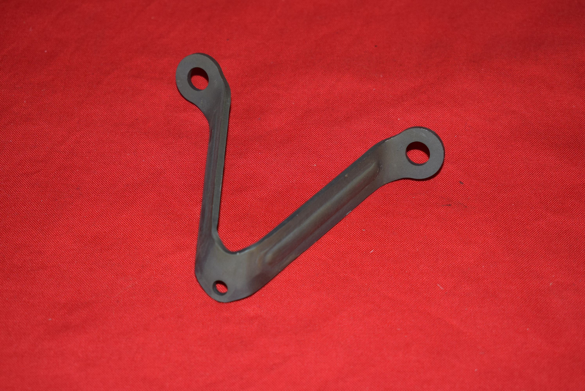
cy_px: 196
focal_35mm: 69
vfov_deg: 19.8
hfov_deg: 29.2
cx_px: 292
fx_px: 1122
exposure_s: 1/125
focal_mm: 46
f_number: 5.6
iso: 400
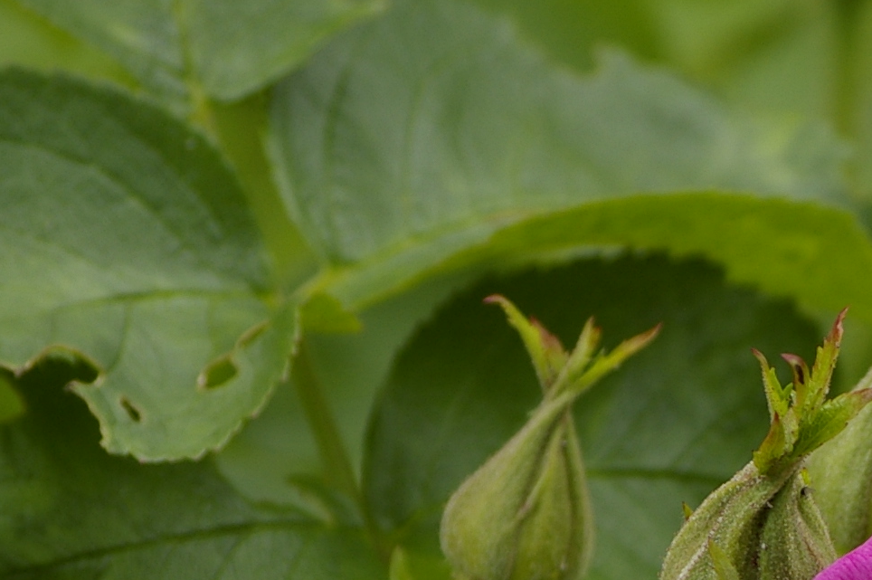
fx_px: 11896
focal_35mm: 492
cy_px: 874
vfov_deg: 2.8
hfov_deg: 4.2
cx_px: 1011
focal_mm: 105
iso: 200
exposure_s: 1/200
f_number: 7.1
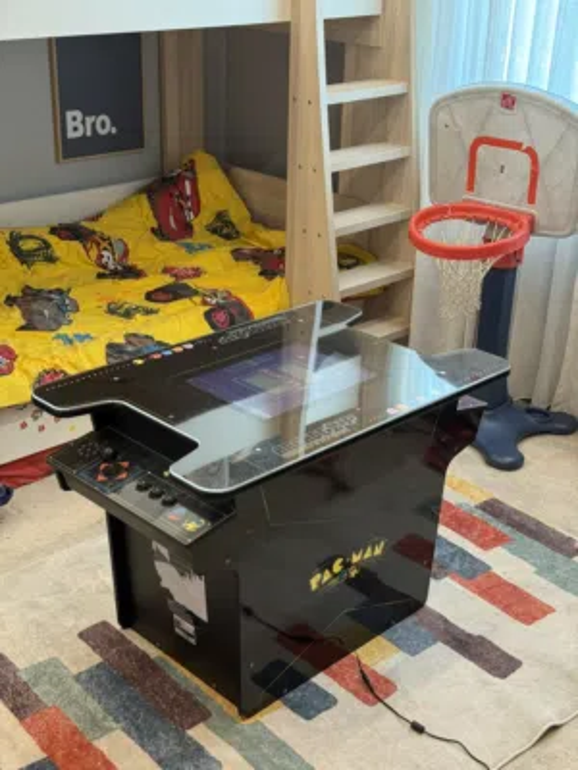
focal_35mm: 48
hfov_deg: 30.3
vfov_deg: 39.7
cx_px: 289
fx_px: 1069
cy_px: 385
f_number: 1.78
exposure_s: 1/50
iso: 100
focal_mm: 6.76
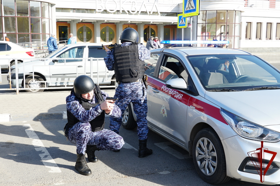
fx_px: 373
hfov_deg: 41.1
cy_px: 93
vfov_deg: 28.0
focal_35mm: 48
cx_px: 140
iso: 100
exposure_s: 1/100
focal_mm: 32
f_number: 8
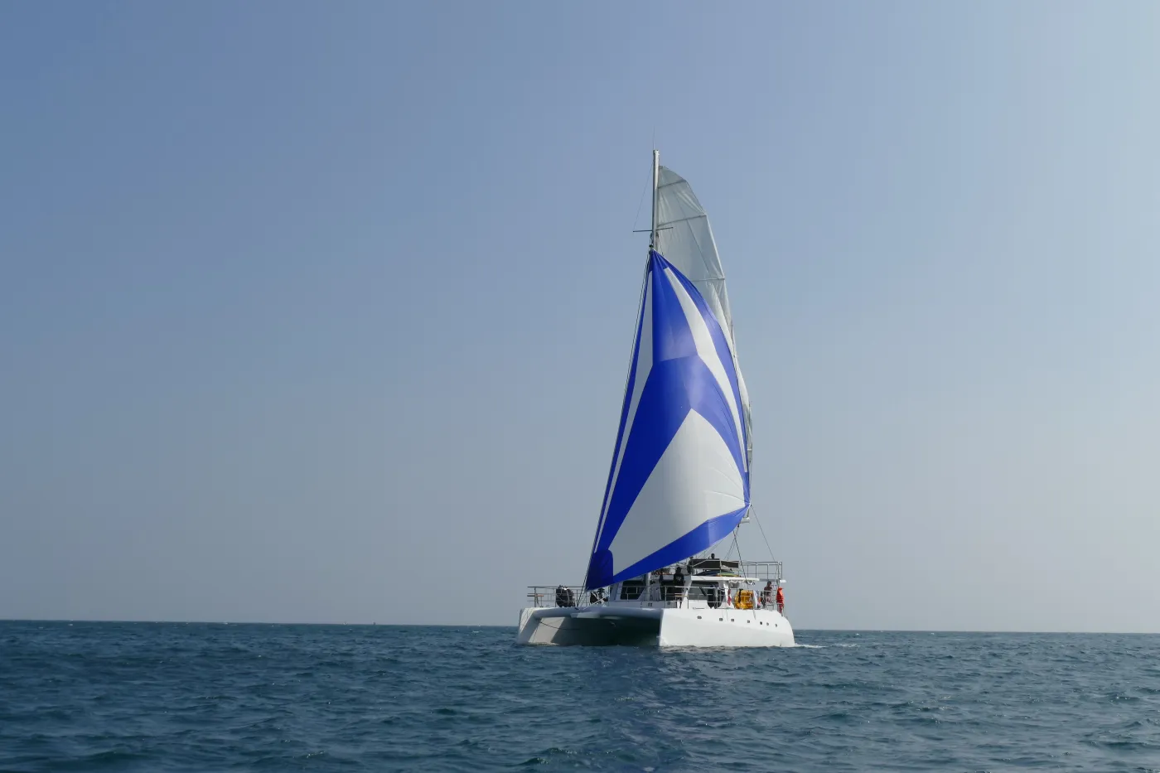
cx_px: 580
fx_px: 1482
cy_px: 386
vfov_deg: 29.2
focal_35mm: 46
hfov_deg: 42.7
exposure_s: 1/1600
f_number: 5
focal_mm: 16.74
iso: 125
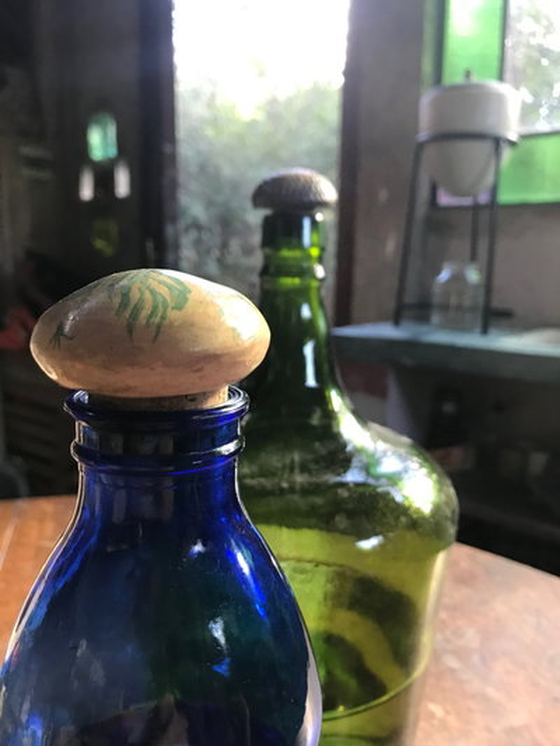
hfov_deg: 49.8
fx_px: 604
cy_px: 373
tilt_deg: -7.9
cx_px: 280
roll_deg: -0.8
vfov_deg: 63.4
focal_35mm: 28
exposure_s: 1/25
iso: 40
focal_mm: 3.99
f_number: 1.8
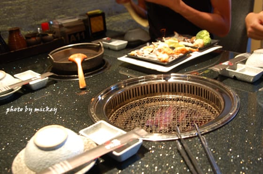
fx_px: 306
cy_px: 87
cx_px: 132
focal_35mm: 42
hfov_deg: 46.4
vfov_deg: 31.8
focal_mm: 28
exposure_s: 1/3
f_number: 5
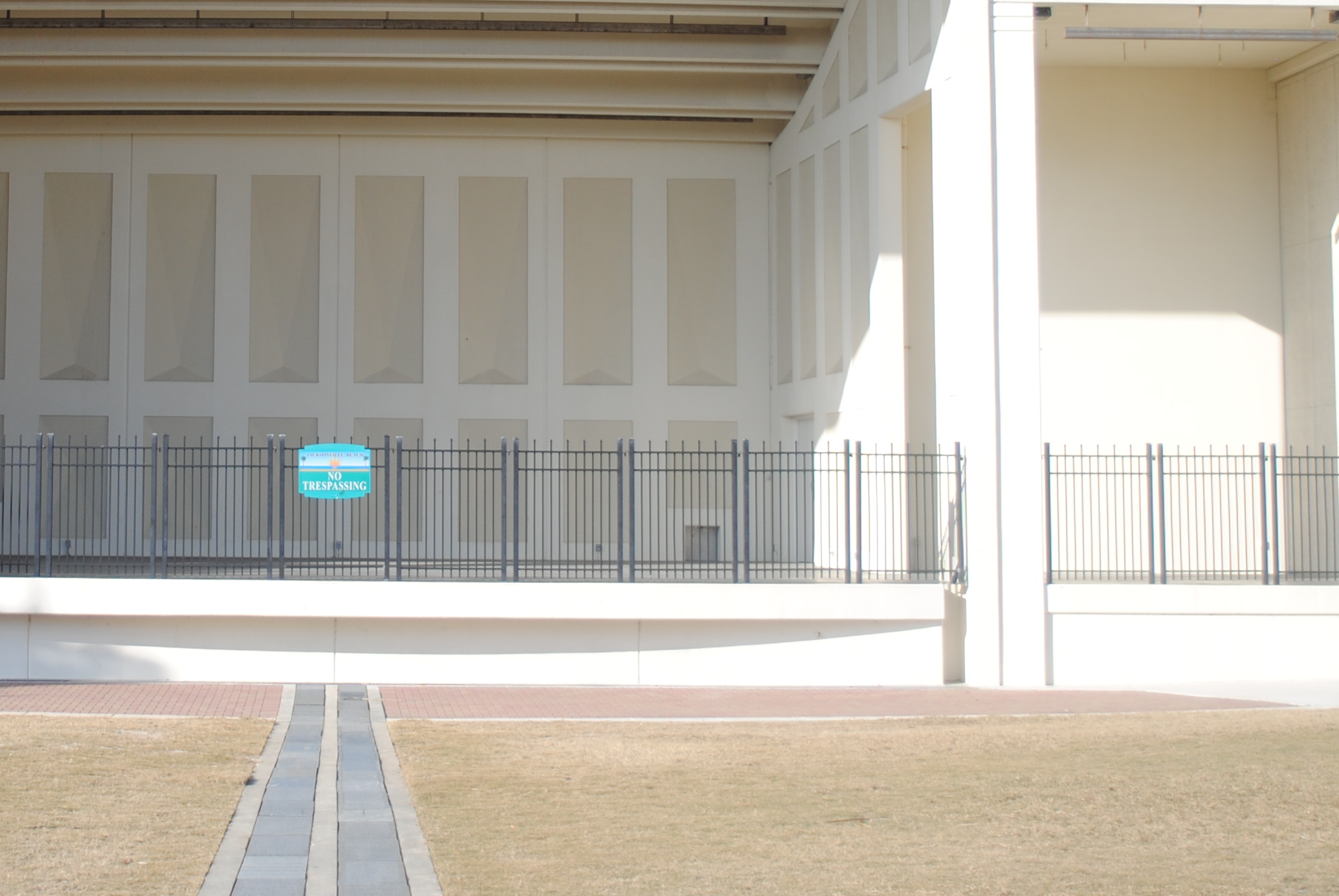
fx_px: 2718
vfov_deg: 18.6
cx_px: 318
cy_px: 180
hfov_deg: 27.3
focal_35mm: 73
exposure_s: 1/500
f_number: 4.2
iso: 100
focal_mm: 26
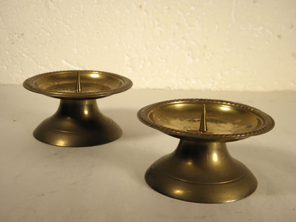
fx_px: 462
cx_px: 148
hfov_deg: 35.5
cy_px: 111
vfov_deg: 27.0
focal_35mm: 54
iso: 100
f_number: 4.1
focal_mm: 9.7
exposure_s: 1/80
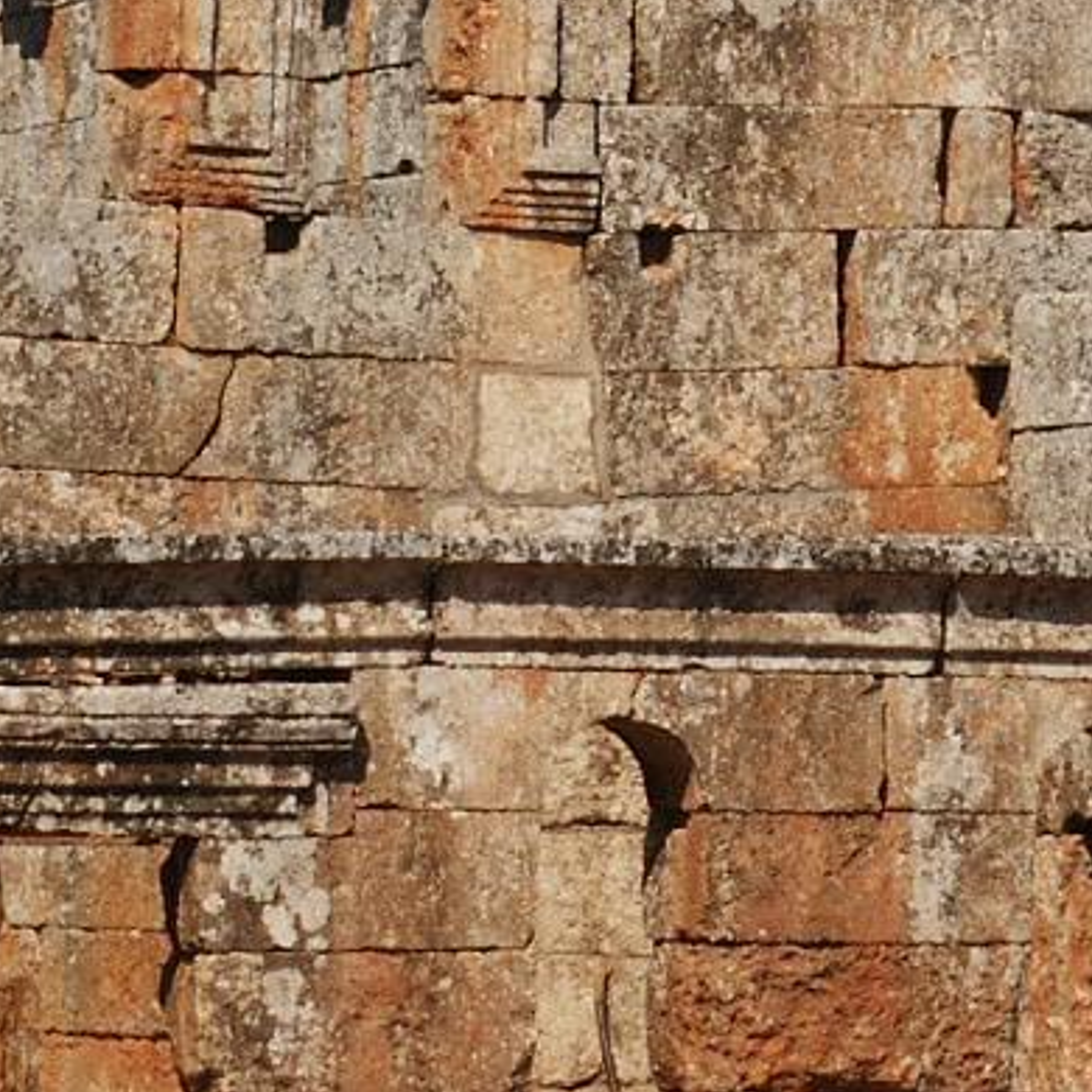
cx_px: 602
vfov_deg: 6.4
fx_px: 9743
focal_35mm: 273
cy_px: 249
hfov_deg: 6.4
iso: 64
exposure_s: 1/350
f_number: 8
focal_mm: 18.71
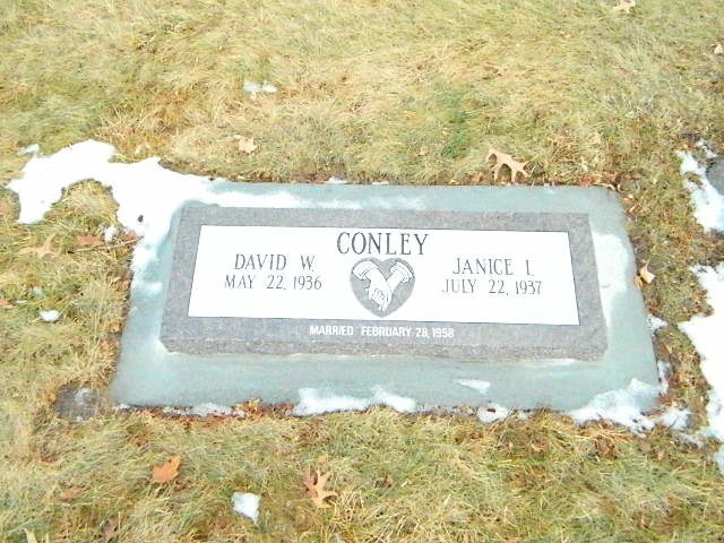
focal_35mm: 31
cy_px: 272
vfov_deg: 45.4
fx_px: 648
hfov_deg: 58.4
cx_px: 362
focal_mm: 5.6
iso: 6400
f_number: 9.1
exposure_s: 1/1000
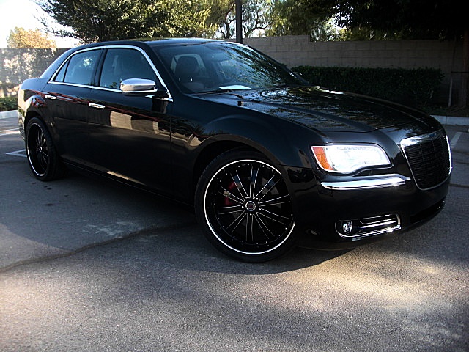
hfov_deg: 51.4
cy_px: 176
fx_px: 488
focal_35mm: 36
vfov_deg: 39.7
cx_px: 234
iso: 50
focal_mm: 6.3
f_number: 2.8
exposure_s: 1/160
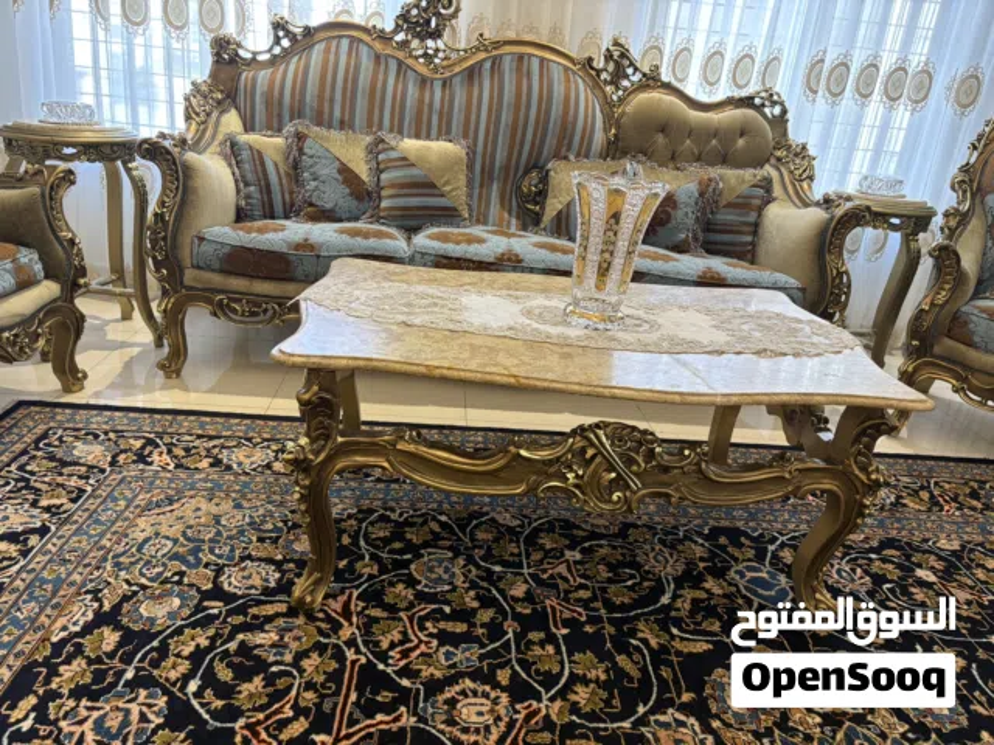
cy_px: 372
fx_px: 747
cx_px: 497
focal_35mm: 26
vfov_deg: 53.1
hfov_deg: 67.3
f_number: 1.6
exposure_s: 1/50
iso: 125
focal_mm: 5.96
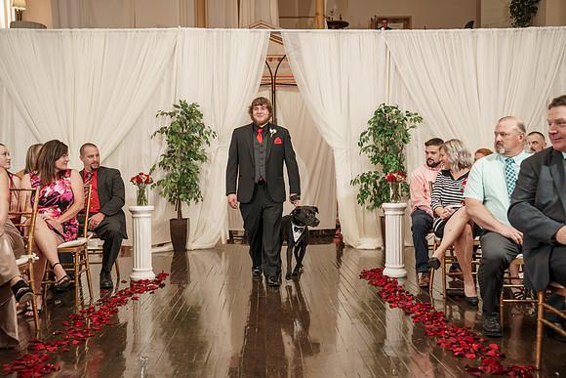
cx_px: 283
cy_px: 189
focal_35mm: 40
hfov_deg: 48.5
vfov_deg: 33.4
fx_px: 629
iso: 2000
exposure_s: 1/160
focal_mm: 39
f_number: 4
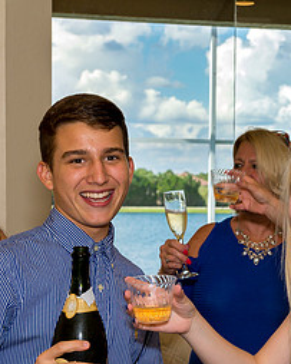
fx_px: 1174
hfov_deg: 13.8
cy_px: 229
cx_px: 326
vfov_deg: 17.6
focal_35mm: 109
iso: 320
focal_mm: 42
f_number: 7.1
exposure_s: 1/100
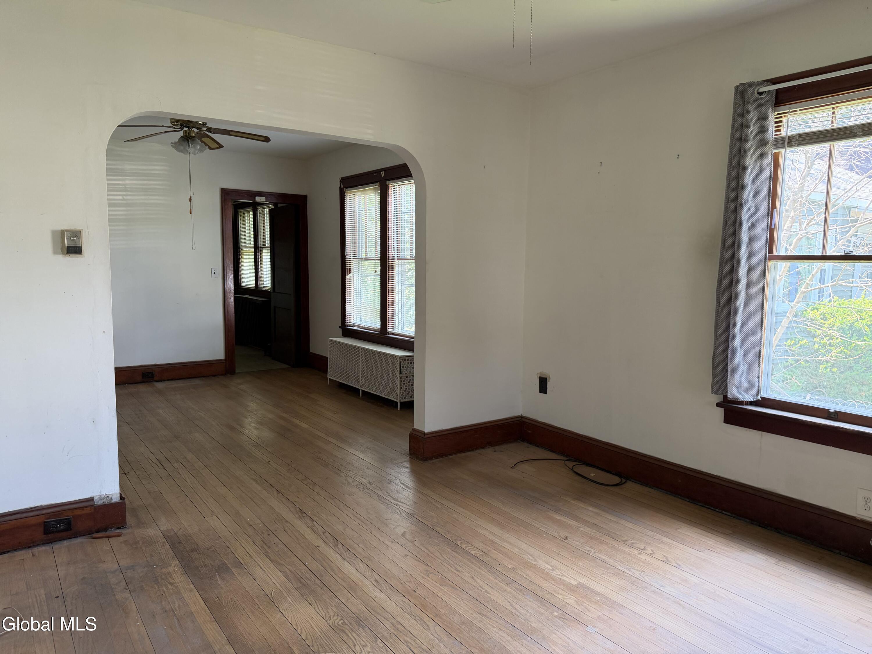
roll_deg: -0.6
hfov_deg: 71.6
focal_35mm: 24
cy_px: 327
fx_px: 605
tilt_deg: -6.7
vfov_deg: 56.8
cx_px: 436
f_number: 1.78
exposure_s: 1/104
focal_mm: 6.76
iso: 200
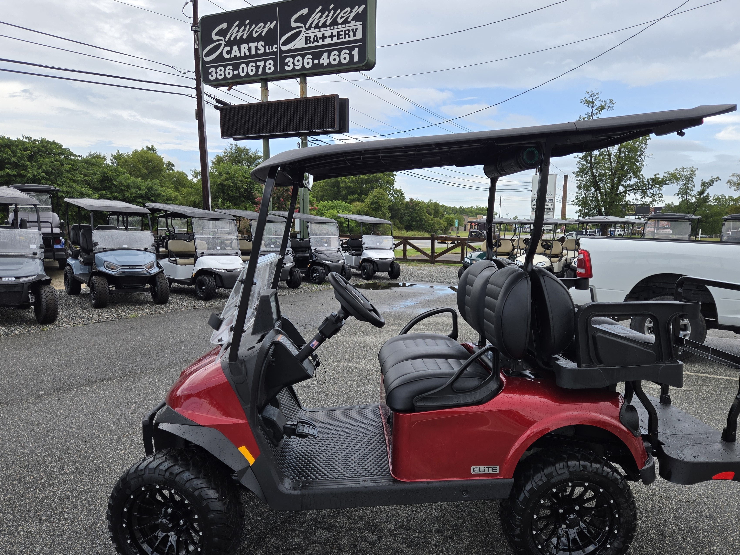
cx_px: 400
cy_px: 315
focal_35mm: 27
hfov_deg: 65.2
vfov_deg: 51.2
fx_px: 577
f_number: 1.8
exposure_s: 1/803
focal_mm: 5.4
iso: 25
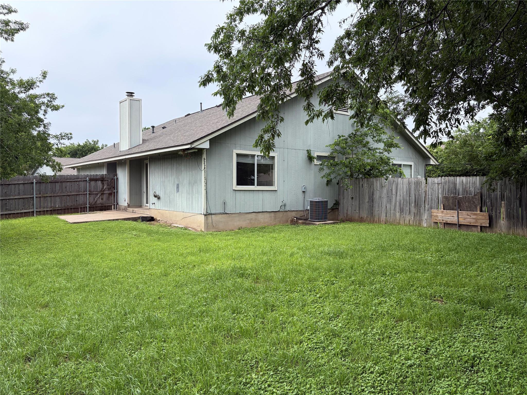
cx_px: 264
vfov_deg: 53.1
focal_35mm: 26
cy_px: 198
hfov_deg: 67.3
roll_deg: -0.2
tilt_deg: +0.3
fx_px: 396
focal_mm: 5.96
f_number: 1.6
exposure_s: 1/2283
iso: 50
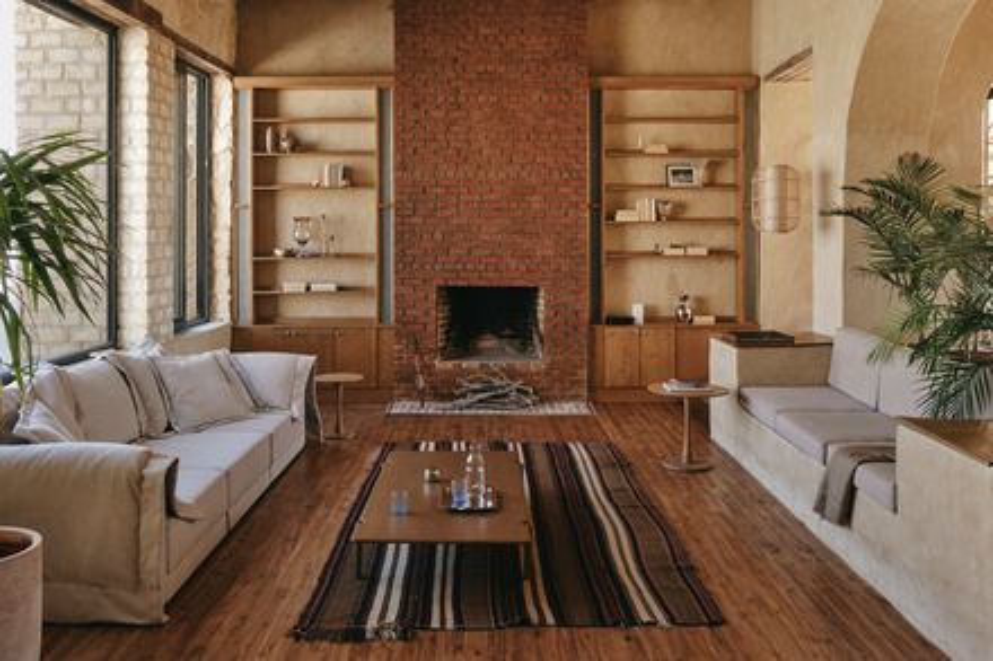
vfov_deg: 41.1
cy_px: 330
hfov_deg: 58.7
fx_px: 882
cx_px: 496
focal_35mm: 32
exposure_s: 1/13
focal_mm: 21.3
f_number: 9
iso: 125
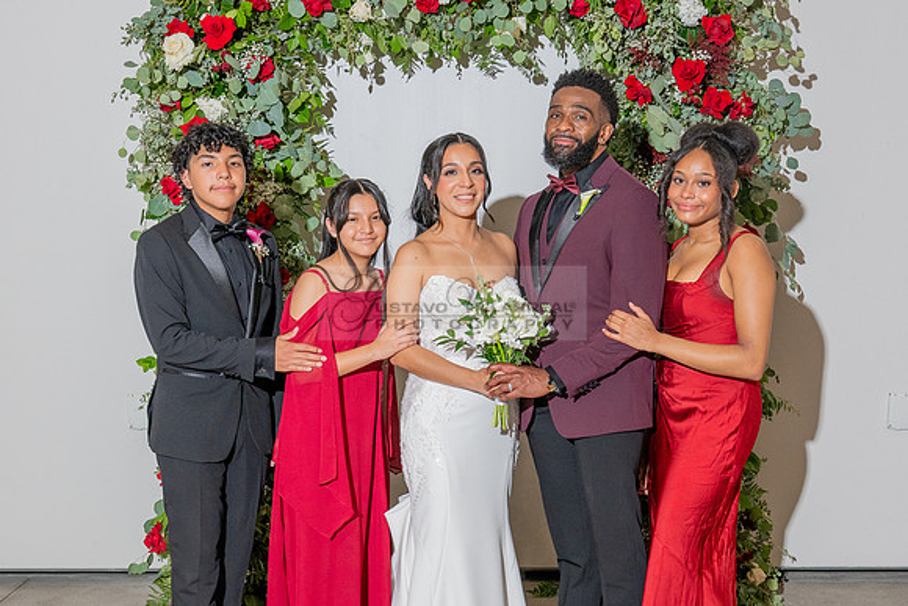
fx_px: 1315
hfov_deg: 38.1
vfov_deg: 25.9
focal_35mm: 52
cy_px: 372
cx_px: 440
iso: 800
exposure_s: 1/200
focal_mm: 33.5
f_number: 5.6
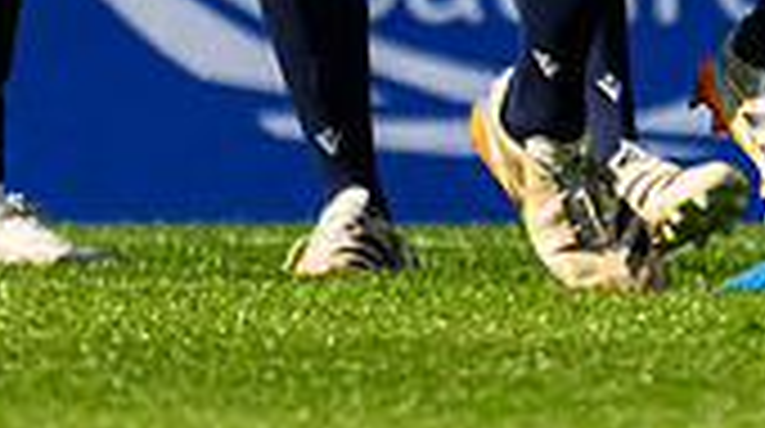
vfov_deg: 0.4
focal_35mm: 3238
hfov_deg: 0.7
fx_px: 65579
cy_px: -756
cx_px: 918
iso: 500
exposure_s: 1/3200
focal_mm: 560
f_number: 4
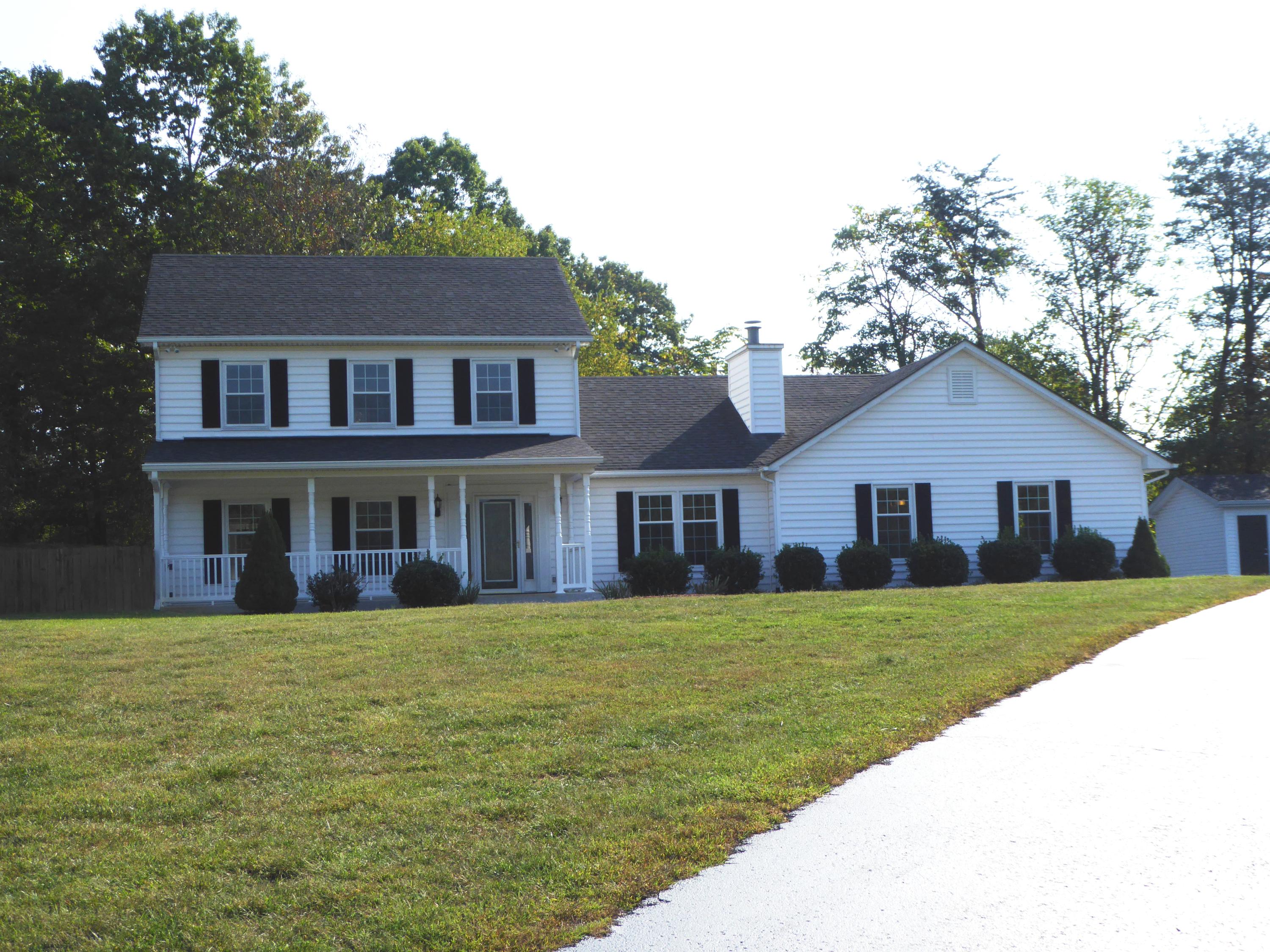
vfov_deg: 30.9
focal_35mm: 47
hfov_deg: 40.4
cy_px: 476
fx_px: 1724
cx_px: 635
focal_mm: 8.4
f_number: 4
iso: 100
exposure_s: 1/800
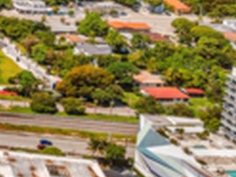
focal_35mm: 124
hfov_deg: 12.6
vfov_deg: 11.5
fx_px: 845
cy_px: -76
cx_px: -319
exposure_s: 1/5000
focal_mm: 8.67
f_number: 1.8
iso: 140
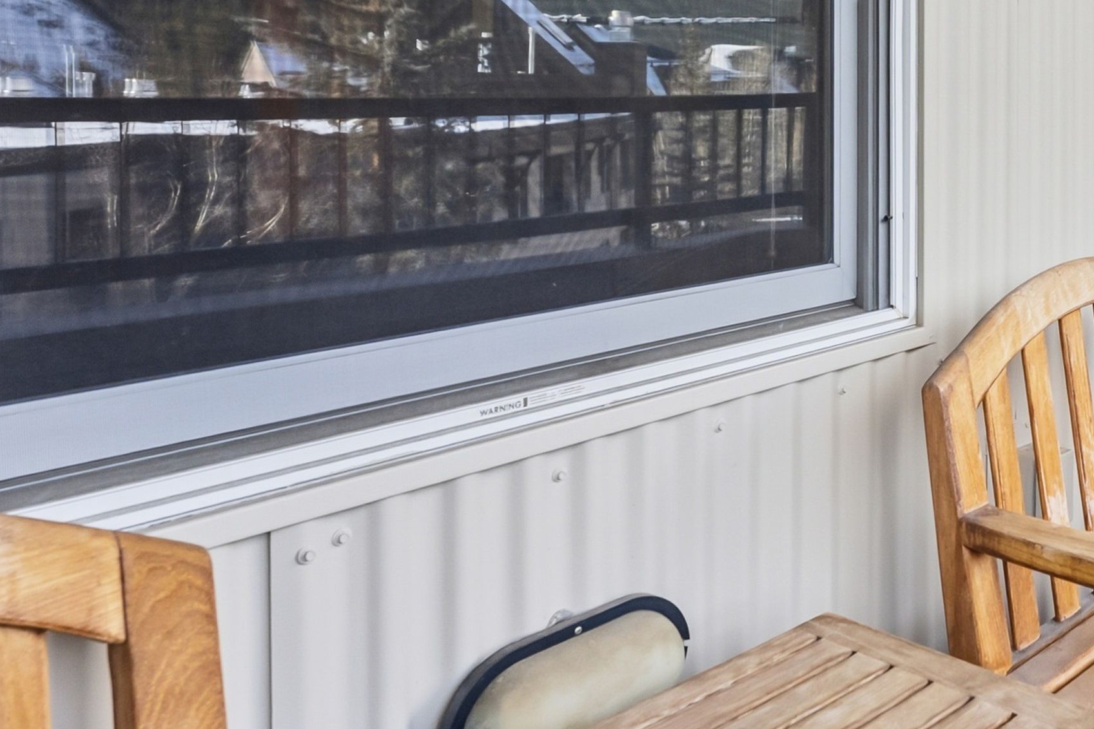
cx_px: 1186
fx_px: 1063
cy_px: 89
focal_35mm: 35
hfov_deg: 43.2
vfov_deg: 35.8
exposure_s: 1/250
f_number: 6.3
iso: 640
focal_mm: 14
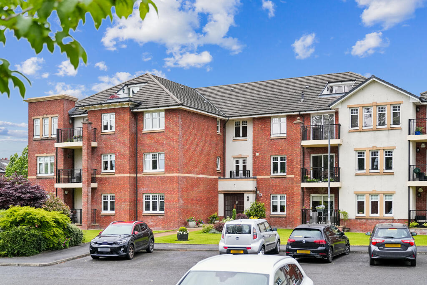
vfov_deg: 29.3
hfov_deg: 42.7
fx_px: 546
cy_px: 142
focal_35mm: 46
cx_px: 214
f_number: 2.8
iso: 1000
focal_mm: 46
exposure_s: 1/4000
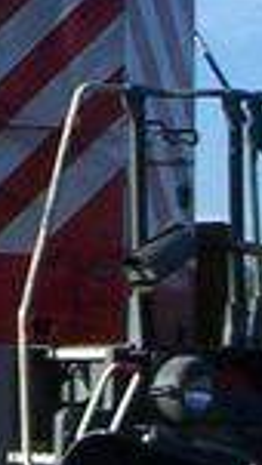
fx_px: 2888
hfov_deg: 5.0
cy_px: 191
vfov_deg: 9.2
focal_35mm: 234
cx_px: -481
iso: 100
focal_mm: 4.99
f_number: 4.5
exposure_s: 1/966
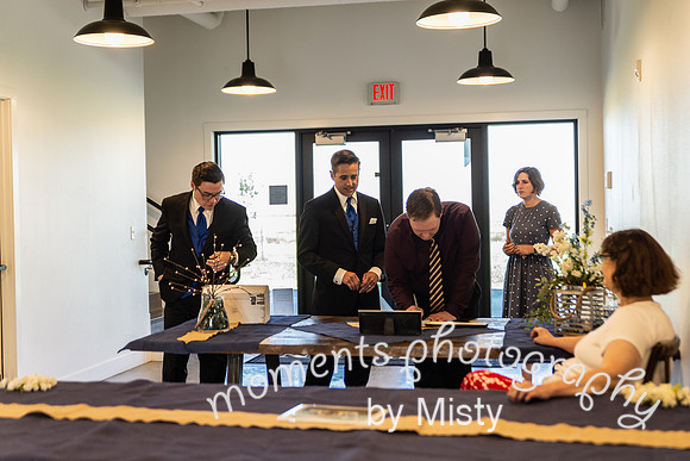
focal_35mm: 50
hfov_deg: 39.6
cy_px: 230
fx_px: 959
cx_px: 345
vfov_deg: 27.0
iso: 500
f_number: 2.8
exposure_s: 1/160
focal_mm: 50
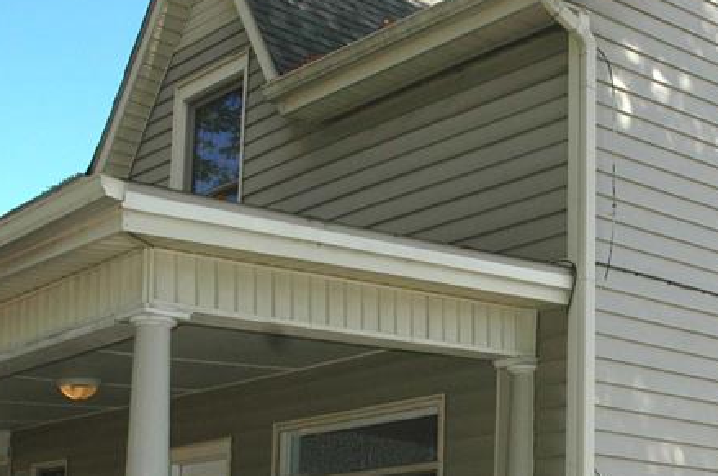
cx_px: 481
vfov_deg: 17.3
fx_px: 1533
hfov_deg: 26.2
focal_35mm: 77
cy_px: 453
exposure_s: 1/500
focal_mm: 22
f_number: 7.1
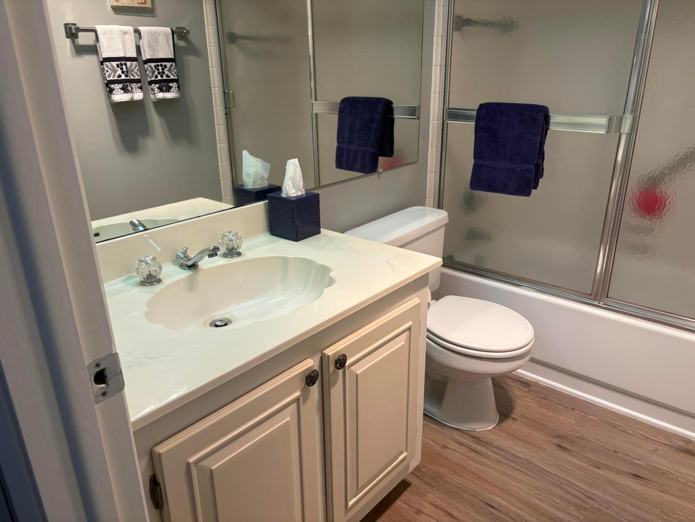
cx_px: 348
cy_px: 261
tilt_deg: -20.8
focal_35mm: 26
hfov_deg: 67.3
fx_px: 522
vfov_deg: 53.1
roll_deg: +1.5
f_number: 1.6
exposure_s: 1/120
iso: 64
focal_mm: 5.96
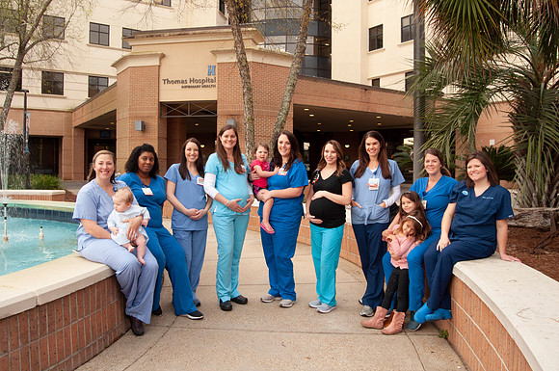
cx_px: 280
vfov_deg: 47.8
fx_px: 419
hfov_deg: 67.5
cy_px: 186
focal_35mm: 27
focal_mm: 18
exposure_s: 1/100
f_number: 10
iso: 400
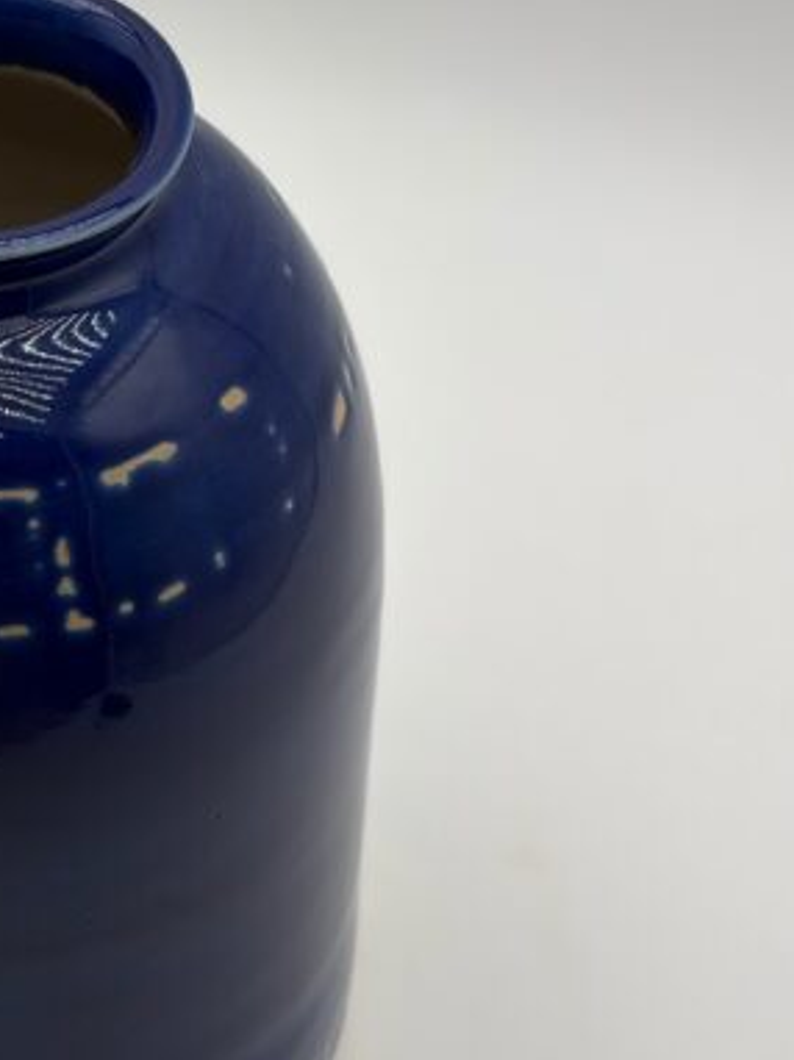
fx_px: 3337
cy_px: 574
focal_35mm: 109
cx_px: -31
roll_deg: +0.9
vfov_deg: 18.1
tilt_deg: -44.8
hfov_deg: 13.4
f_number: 1.6
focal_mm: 5.96
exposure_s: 1/1667
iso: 32
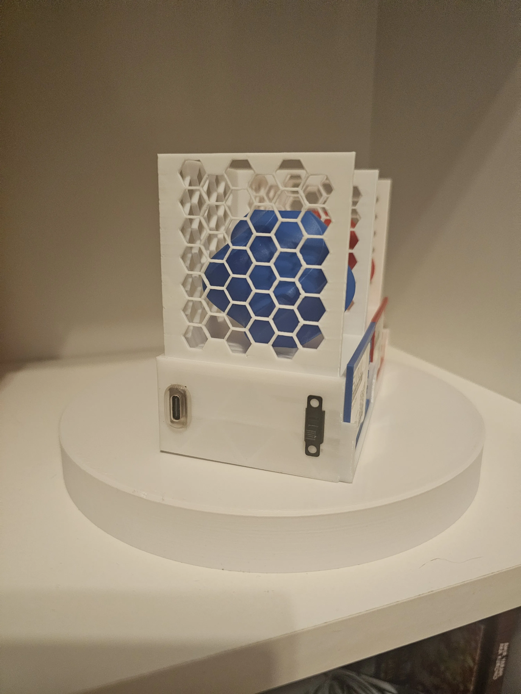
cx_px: 260
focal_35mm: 23
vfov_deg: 73.9
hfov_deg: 58.9
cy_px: 347
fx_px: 462
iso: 800
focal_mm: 6.3
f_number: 1.7
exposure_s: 1/67
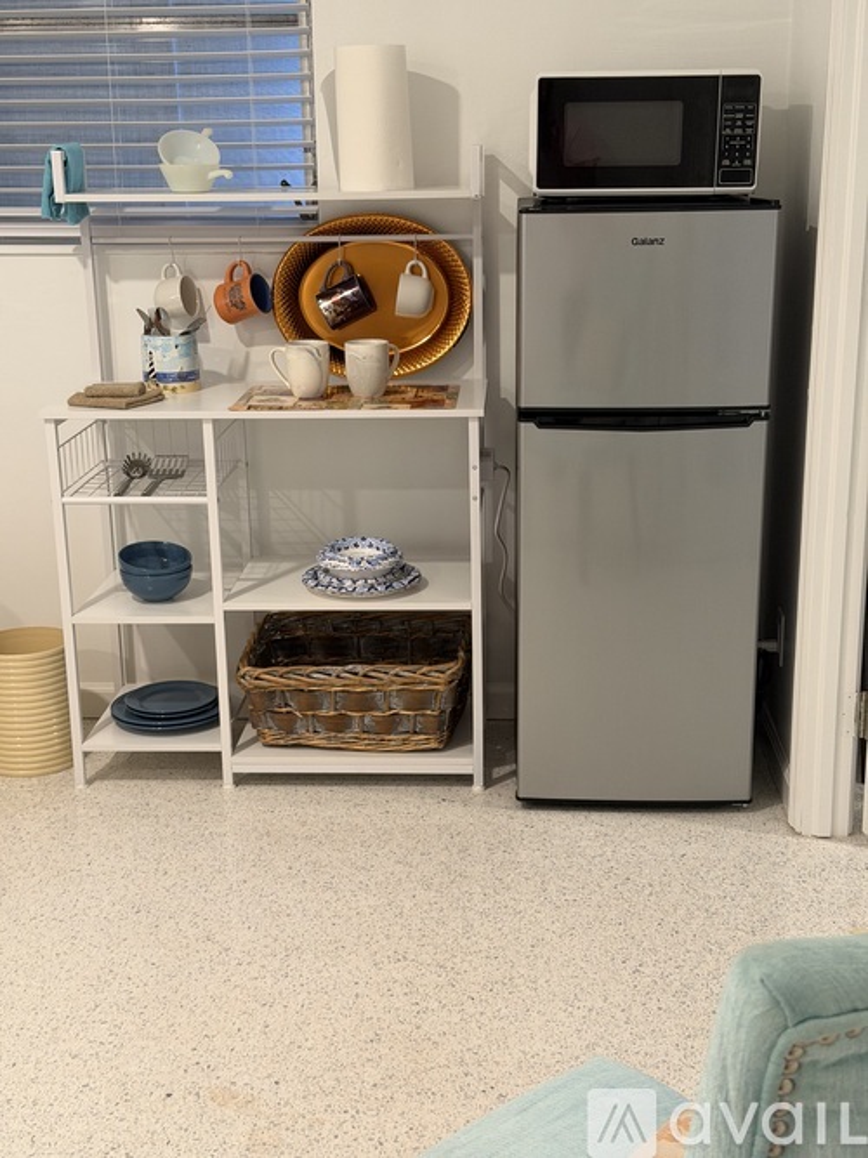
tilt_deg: -15.4
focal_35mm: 48
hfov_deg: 30.3
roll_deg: +0.5
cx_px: 434
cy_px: 579
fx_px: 1605
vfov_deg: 39.7
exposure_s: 1/40
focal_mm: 6.76
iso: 200
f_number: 1.78
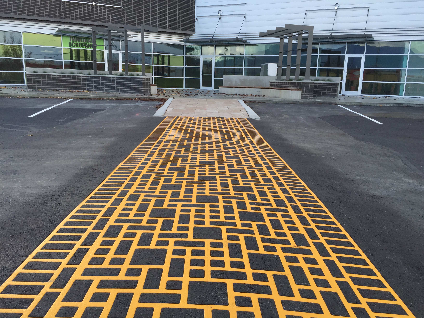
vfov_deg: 48.2
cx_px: 212
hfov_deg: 61.7
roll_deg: -1.9
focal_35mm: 29
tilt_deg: -11.5
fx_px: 355
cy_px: 159
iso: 32
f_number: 2.2
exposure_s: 1/380
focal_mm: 4.15
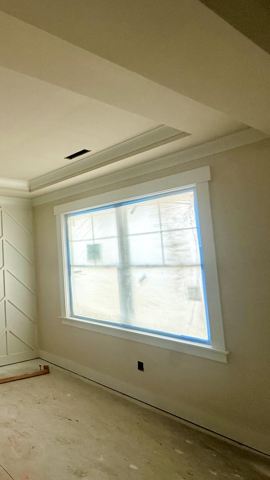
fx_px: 267
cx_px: -52
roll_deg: +2.0
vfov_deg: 83.8
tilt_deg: +4.4
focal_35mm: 21
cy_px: 243
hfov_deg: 39.4
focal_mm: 2.22
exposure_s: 1/99
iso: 200
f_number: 2.2
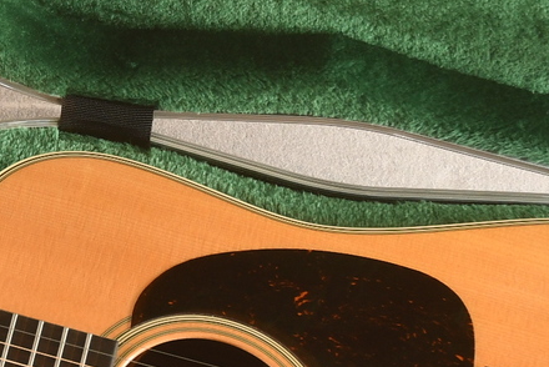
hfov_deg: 10.8
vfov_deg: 7.3
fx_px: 2869
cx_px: -96
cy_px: 302
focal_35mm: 188
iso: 200
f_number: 4.5
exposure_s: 1/8
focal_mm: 31
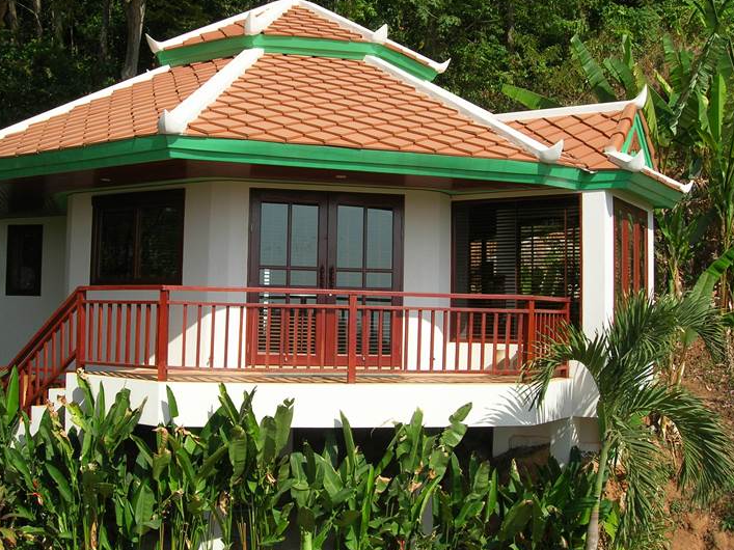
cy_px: 254
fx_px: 912
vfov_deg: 33.6
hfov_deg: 43.8
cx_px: 332
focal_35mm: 43
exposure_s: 1/590
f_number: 4.8
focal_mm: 7.8
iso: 64
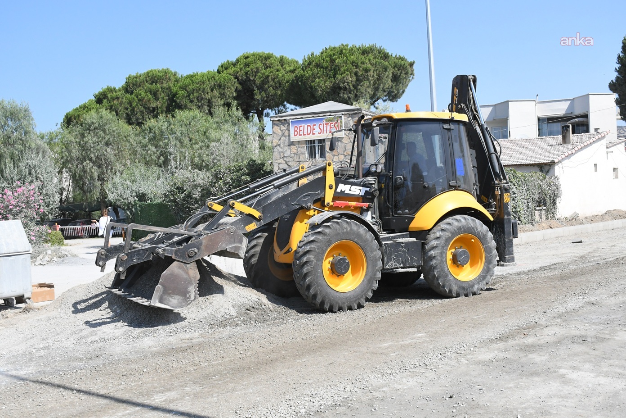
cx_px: 313
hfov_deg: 48.5
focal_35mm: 40
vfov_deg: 33.4
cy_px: 209
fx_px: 696
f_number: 8
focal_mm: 27
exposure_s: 1/4000
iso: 1600
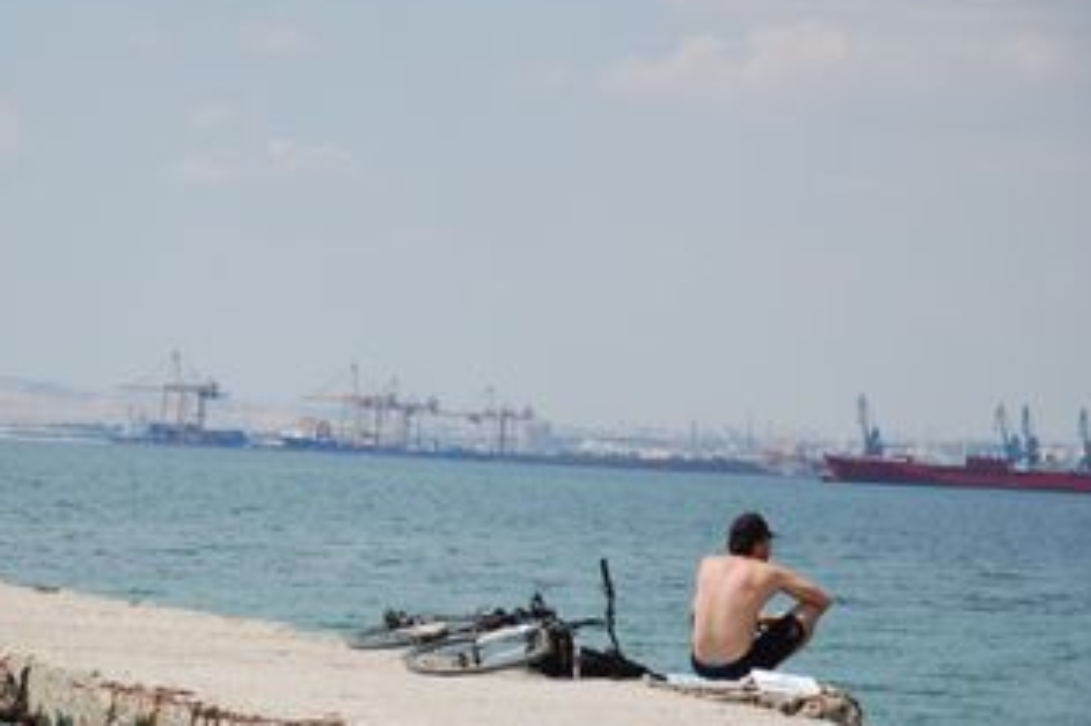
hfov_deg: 8.0
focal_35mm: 257
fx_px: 7779
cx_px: 351
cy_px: 483
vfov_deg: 5.3
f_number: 5.6
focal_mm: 105
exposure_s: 1/1000
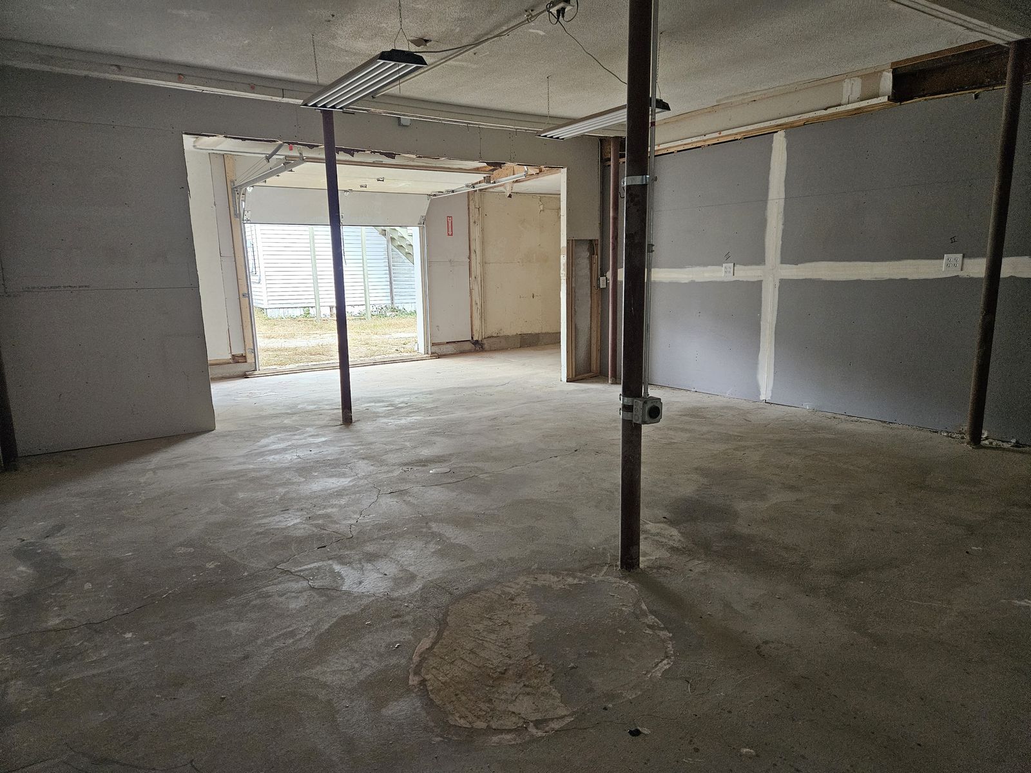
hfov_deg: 73.9
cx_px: 516
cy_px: 386
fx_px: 685
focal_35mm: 23
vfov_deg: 58.9
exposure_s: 1/170
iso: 800
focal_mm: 5.4
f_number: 1.8
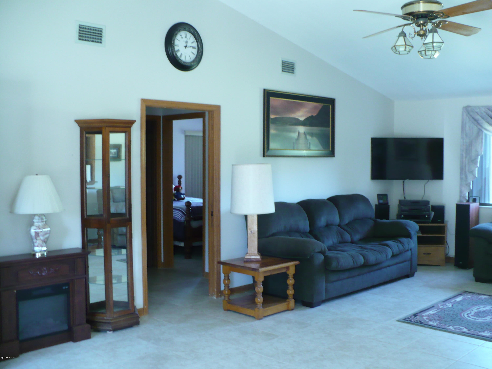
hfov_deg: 50.1
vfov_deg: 38.7
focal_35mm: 37
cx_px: 246
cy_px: 184
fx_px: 526
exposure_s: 1/15
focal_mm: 6.1
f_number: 2.8
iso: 200
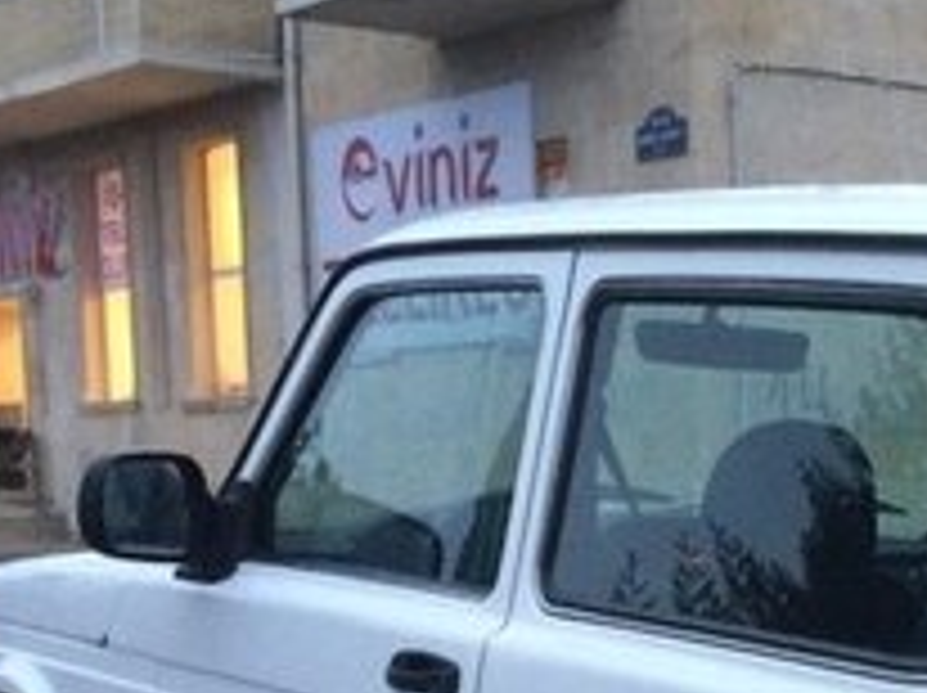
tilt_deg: -9.7
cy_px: 983
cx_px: 1012
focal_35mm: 93
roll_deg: +0.6
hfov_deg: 20.2
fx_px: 2488
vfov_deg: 14.9
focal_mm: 4.15
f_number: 2.2
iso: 250
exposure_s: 1/33
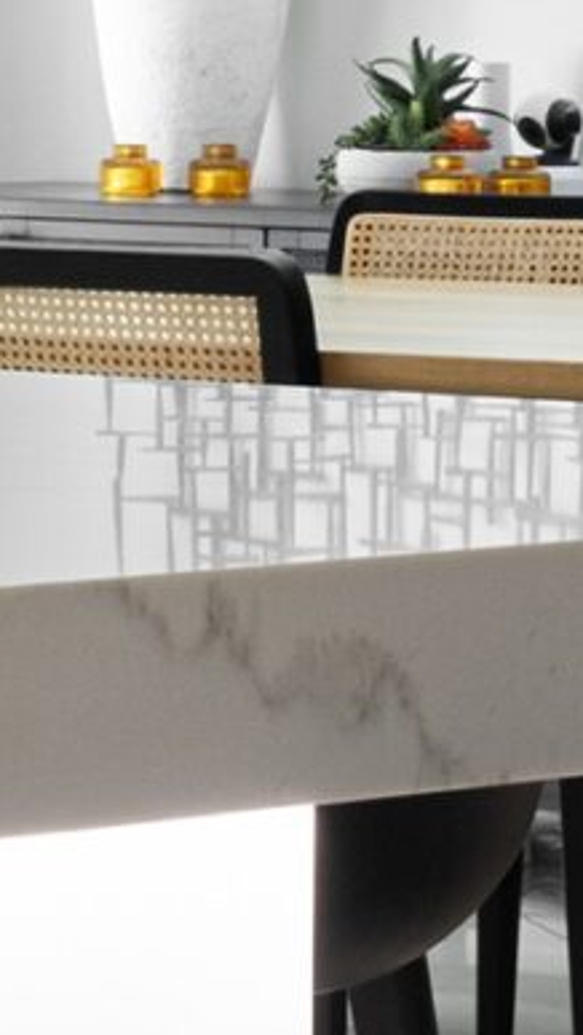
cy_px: -198
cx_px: 988
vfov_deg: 7.5
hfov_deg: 4.2
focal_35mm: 284
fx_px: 7796
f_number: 9
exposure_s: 1
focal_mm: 27.5
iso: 200
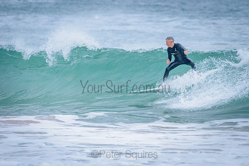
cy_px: 70
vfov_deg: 2.2
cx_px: 153
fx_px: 4240
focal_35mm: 613
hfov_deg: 3.4
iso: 1000
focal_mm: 500
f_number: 5.6
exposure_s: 1/2000
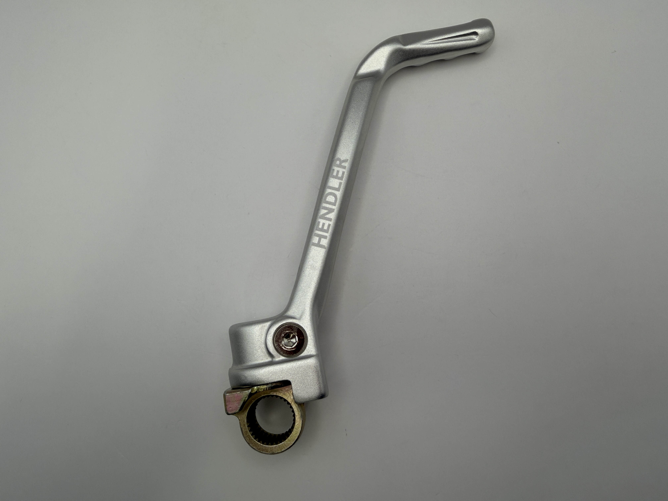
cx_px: 334
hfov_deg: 69.4
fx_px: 482
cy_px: 250
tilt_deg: -80.6
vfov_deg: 54.9
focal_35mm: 25
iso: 40
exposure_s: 1/201
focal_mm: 2.22
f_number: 2.2
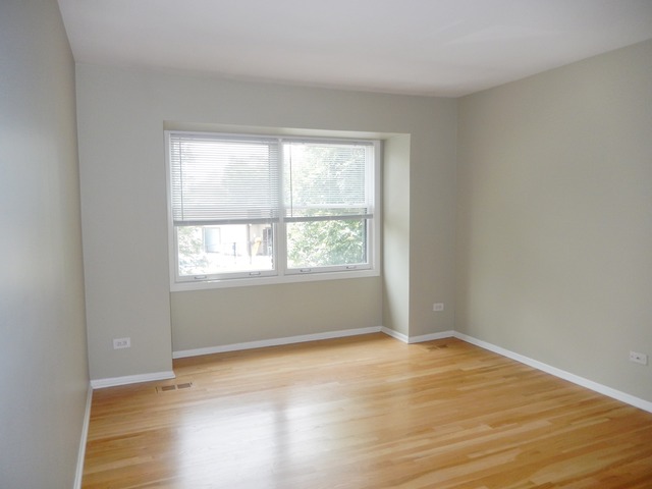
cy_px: 244
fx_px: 471
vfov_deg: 54.9
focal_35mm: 25
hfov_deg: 69.4
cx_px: 326
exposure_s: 1/60
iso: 125
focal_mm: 4.5
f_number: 3.4
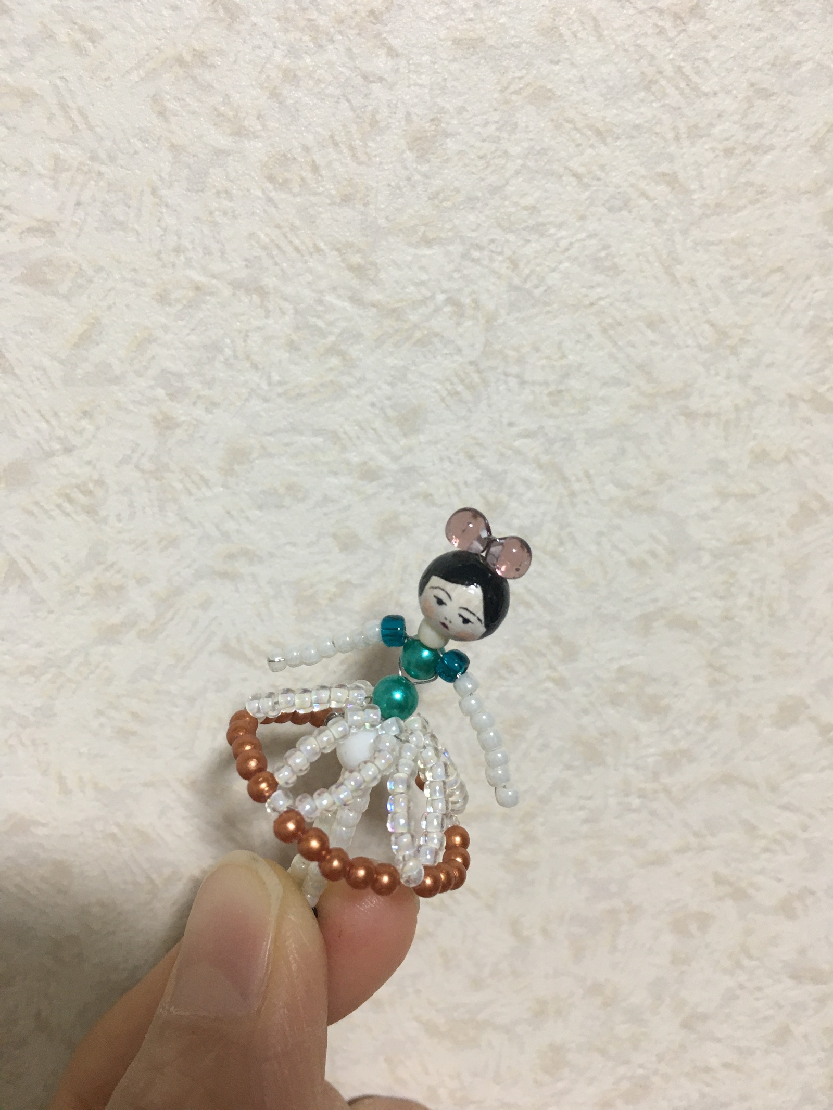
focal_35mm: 29
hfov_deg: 48.2
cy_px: 555
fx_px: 930
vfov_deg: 61.7
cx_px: 416
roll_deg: +4.4
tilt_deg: -12.7
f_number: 2.2
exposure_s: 1/30
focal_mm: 4.15
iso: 80
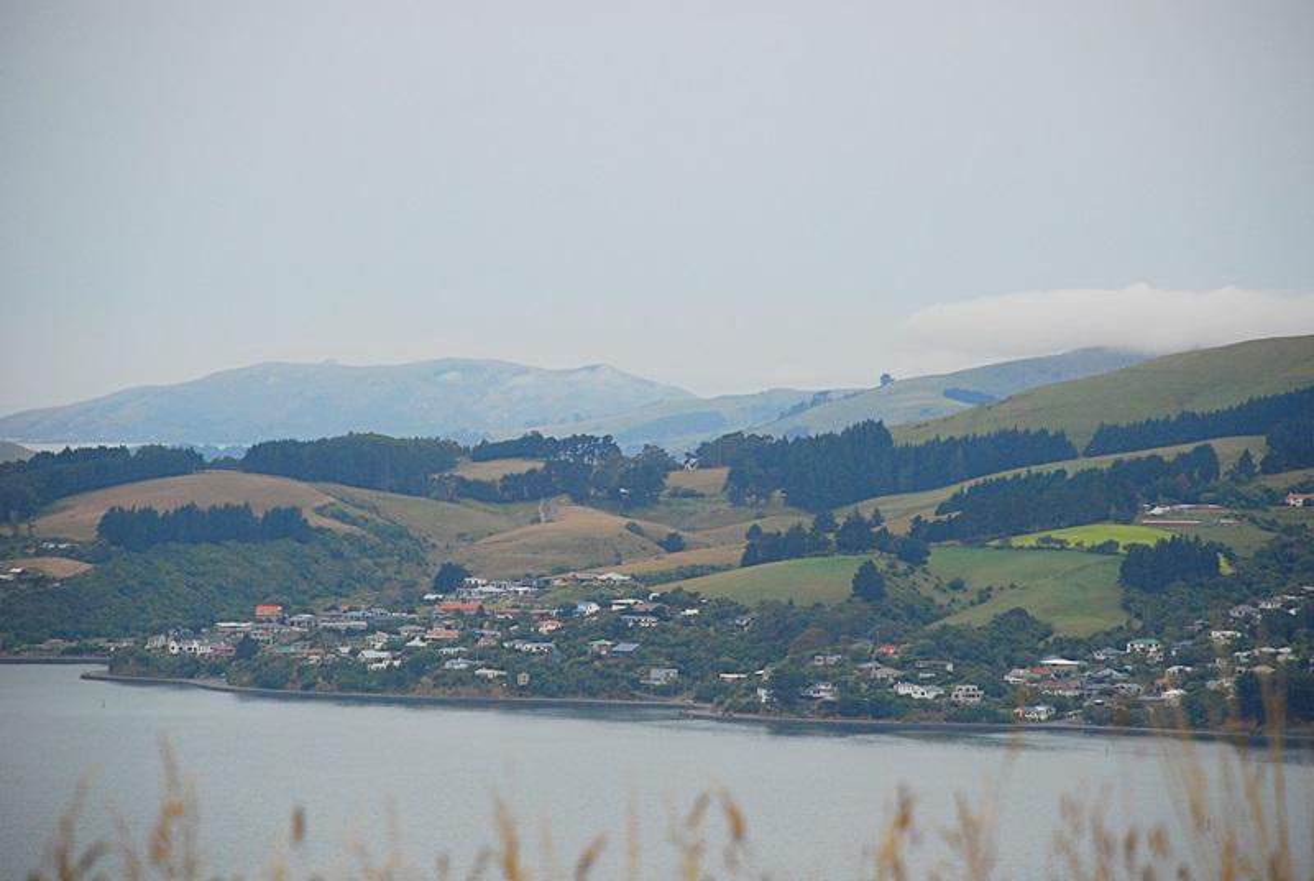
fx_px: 7402
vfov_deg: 6.8
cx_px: 657
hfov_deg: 10.1
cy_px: 440
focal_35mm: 202
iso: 400
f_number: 6.3
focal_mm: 135
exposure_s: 1/640
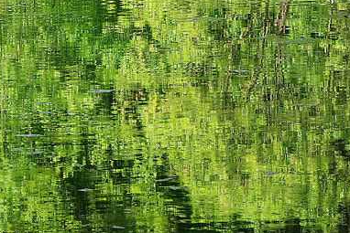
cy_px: 397
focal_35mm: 377
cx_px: -139
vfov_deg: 3.6
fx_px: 3666
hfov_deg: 5.4
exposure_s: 1/100
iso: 200
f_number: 8
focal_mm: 90
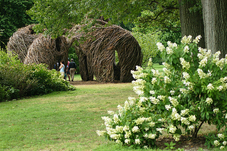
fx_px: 710
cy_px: 76
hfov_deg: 18.2
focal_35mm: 112
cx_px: 114
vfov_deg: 12.2
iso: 1600
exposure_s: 1/1250
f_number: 4
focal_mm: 75
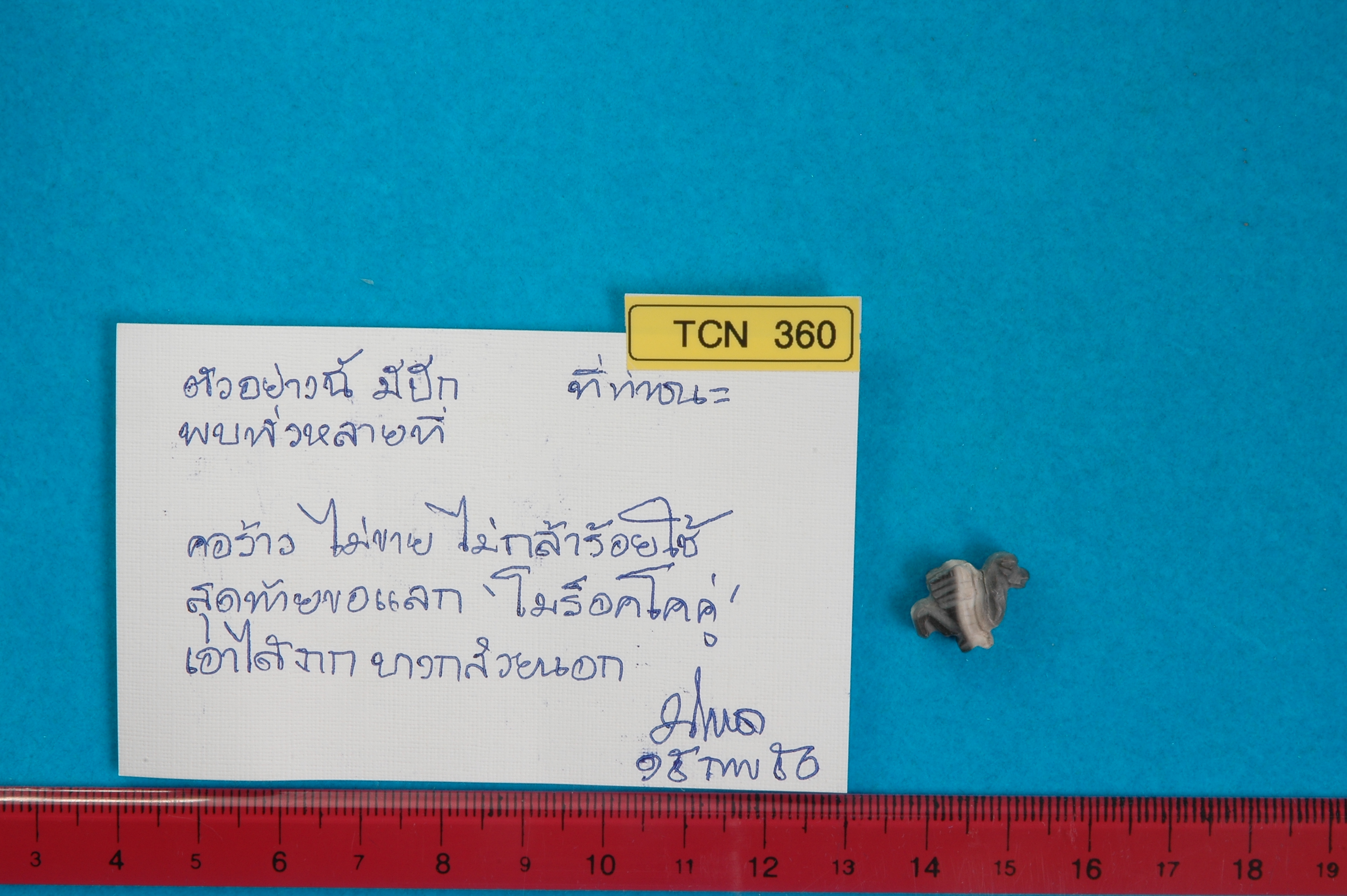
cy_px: 448
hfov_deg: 19.5
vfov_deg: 13.0
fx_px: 3925
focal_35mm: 105
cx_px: 674
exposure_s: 1/5
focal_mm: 70
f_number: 29
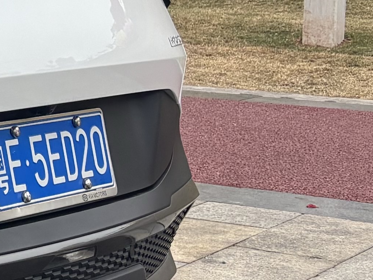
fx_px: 1562
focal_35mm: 145
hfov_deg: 11.1
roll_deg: -0.3
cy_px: 34
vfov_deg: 10.2
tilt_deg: -4.8
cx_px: -566
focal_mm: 5.96
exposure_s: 1/970
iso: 50
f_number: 1.6
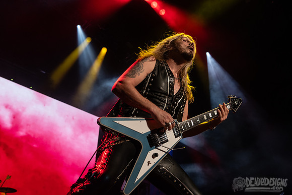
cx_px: 146
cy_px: 98
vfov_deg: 33.4
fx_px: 325
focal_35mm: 40
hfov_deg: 48.4
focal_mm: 40
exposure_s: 1/800
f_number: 4
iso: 1600
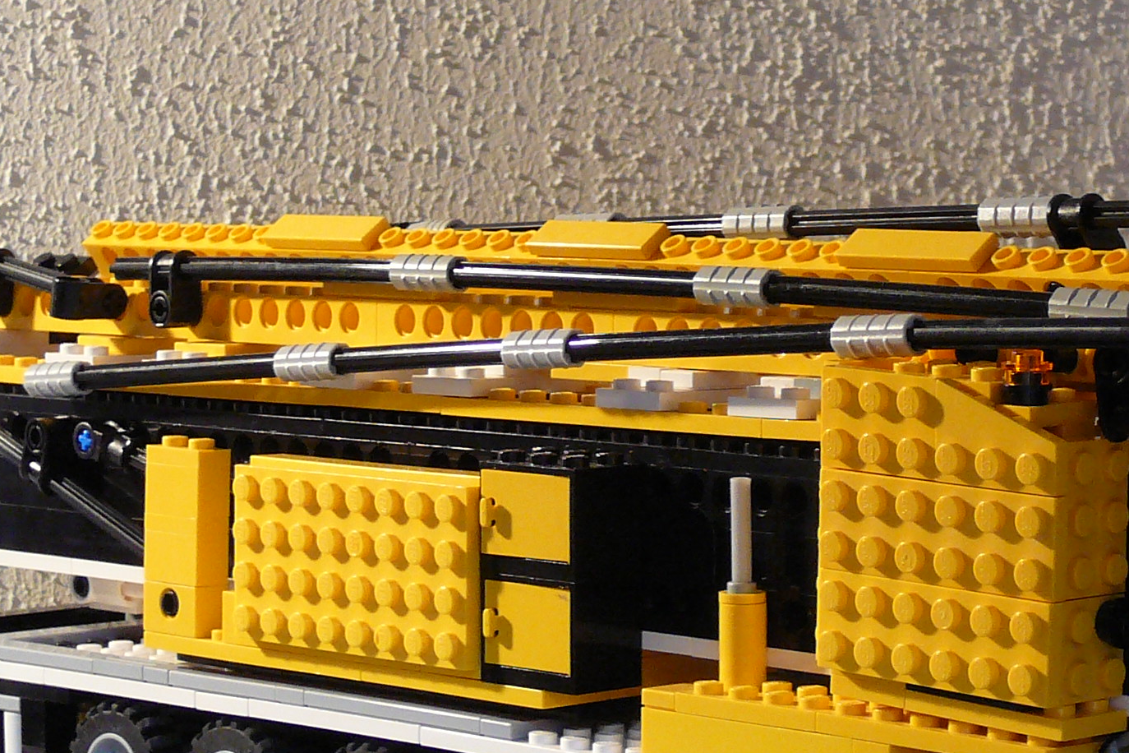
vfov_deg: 10.9
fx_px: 3951
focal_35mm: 126
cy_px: 427
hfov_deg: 16.2
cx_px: 724
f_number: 3.6
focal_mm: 9.7
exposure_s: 1/10
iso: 200
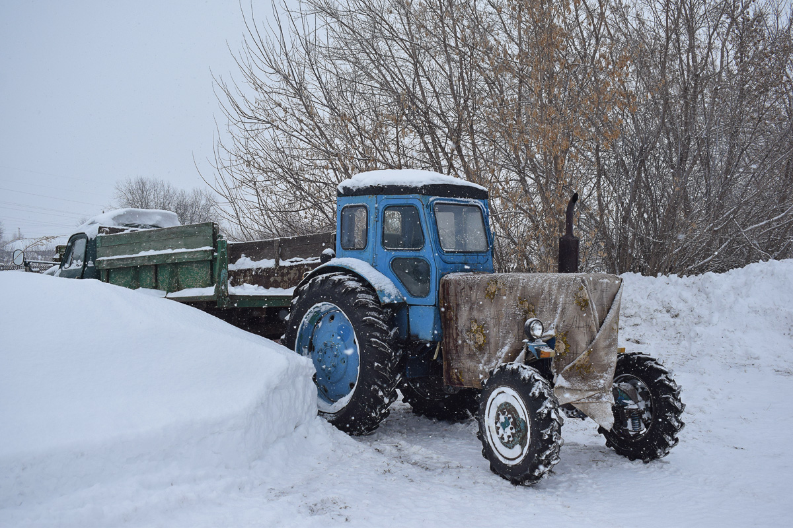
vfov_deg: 35.5
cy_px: 264
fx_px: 826
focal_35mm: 38
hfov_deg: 51.3
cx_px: 396
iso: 400
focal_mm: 25
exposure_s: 1/640
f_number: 5.6
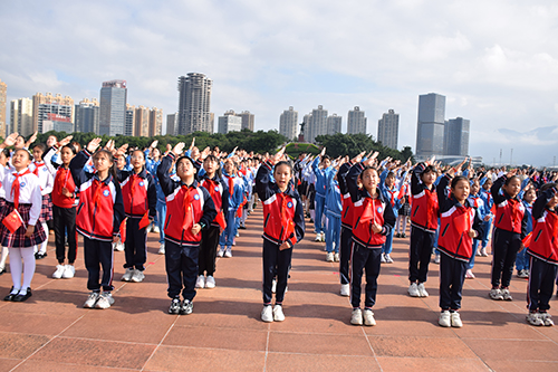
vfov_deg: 47.9
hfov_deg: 67.4
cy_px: 186
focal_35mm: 27
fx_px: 418
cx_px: 279
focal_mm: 18
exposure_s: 1/1600
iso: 400
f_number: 6.3
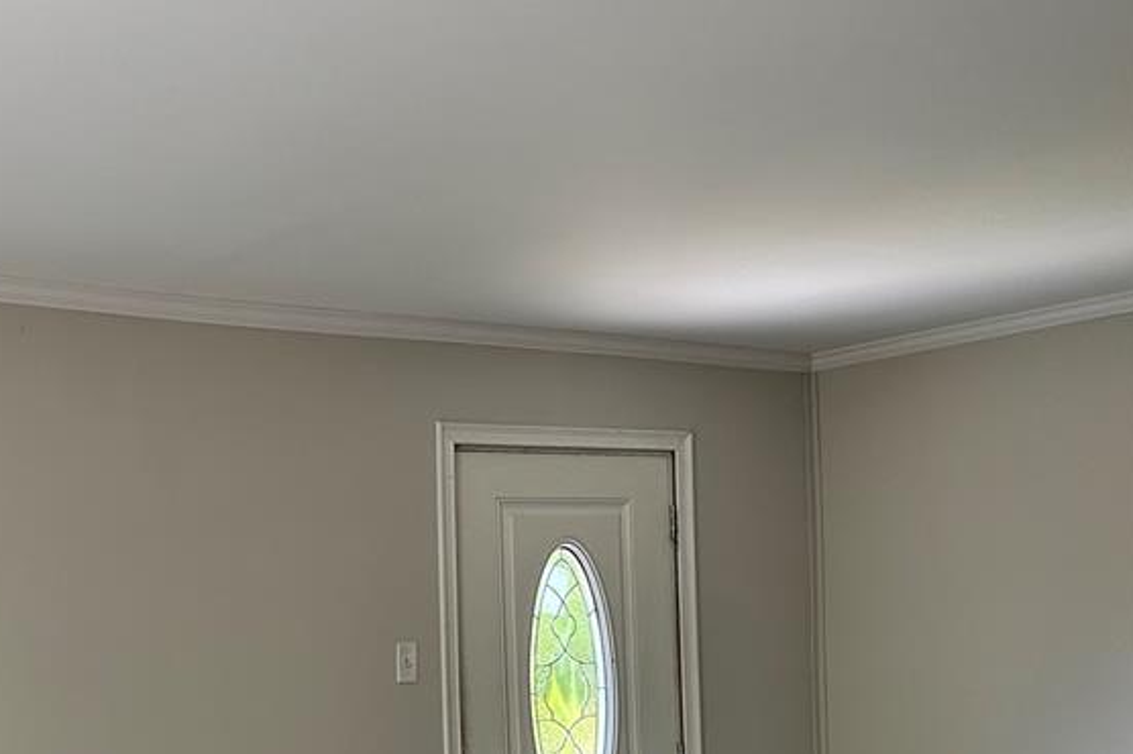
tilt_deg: -0.3
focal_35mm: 46
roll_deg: +2.2
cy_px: 652
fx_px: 1447
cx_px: 100
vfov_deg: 28.3
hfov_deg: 39.5
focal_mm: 6.86
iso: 200
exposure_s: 1/121
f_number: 1.78
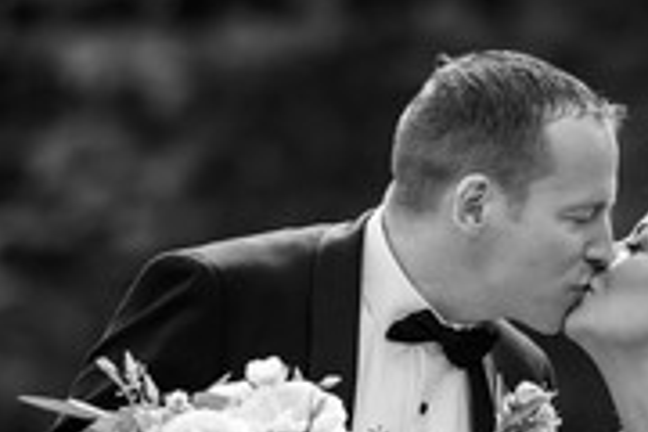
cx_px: 428
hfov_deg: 4.6
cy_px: 447
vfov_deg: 3.1
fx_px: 8009
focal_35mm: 445
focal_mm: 195
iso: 100
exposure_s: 1/1000
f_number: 2.8
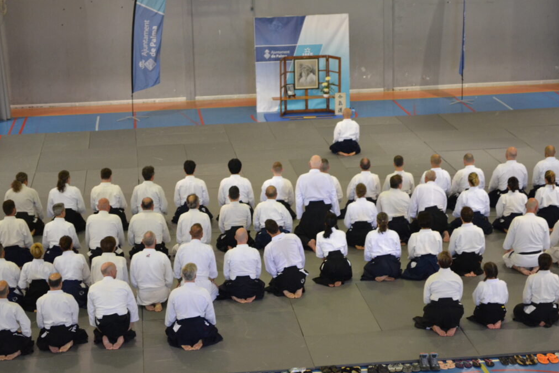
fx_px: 1297
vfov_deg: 16.4
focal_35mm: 84
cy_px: 188
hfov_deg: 24.3
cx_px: 278
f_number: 5.6
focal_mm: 55
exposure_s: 1/60
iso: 1800
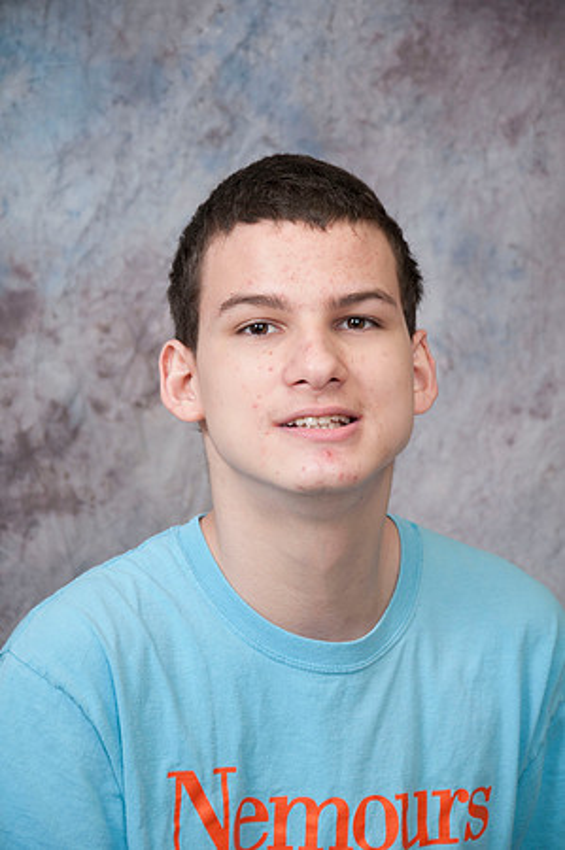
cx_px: 282
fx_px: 3008
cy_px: 425
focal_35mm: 128
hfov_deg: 10.7
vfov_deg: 16.1
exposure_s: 1/125
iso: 200
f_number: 5.6
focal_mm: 85
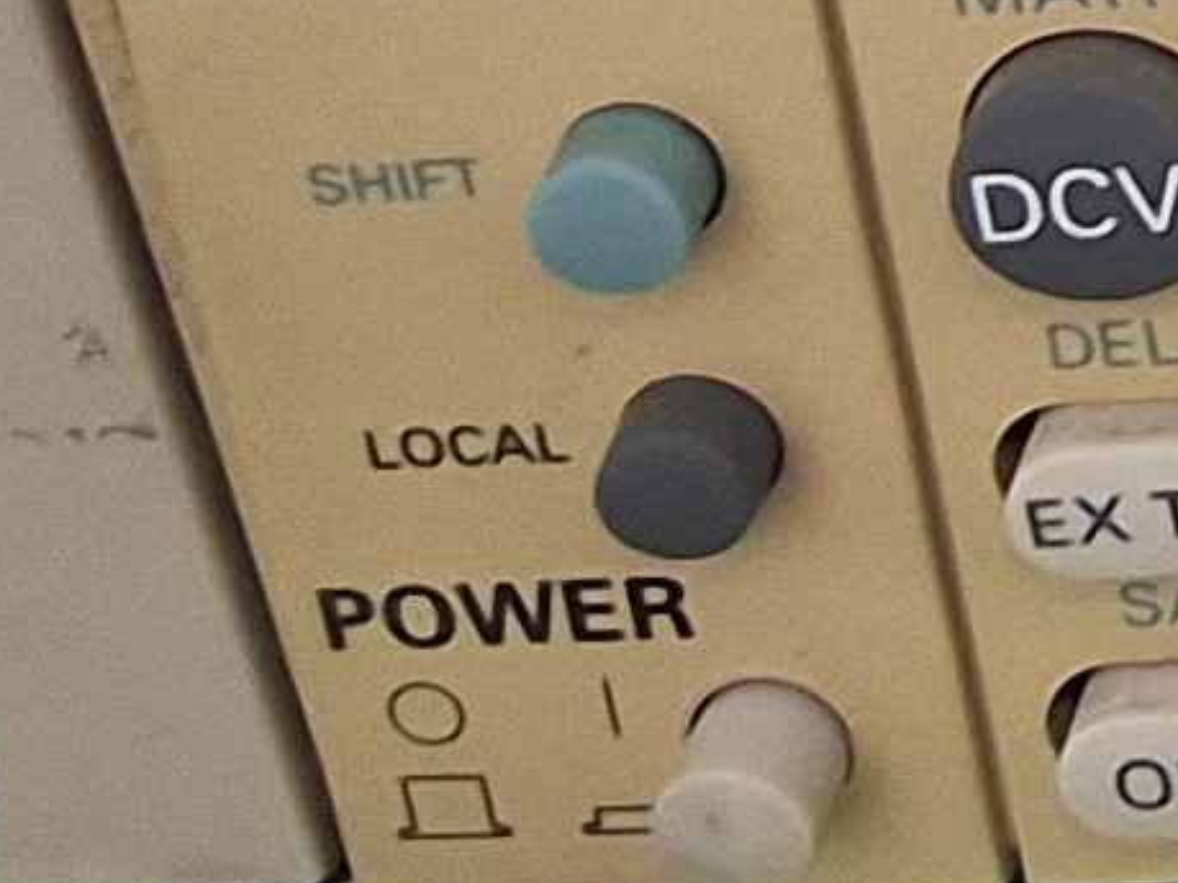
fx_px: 6770
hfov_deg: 8.8
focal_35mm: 199
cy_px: -1360
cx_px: 3046
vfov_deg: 7.0
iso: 200
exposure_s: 1/24
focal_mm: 2.91
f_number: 1.9
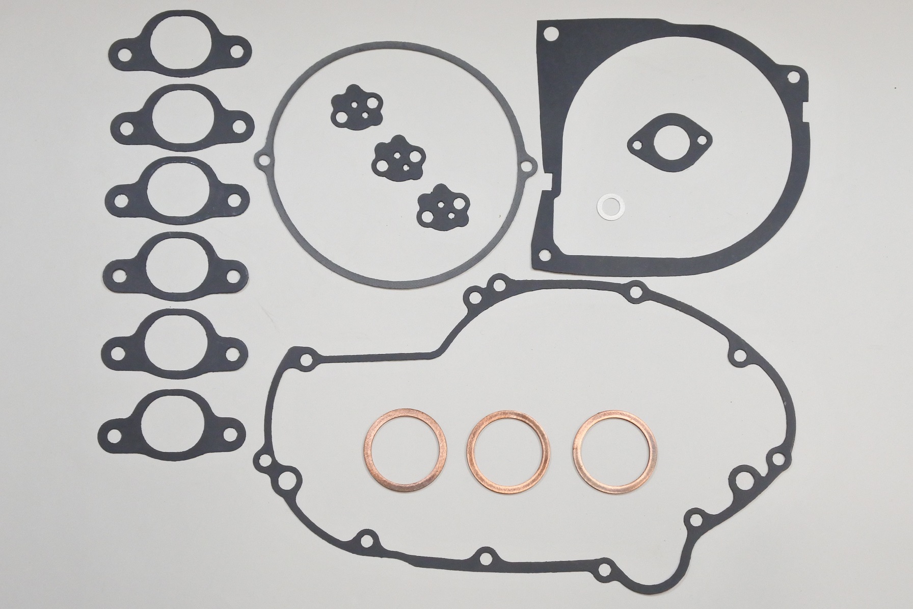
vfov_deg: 28.1
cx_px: 456
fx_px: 1217
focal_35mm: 48
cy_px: 304
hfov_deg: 41.1
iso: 800
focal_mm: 18
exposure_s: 1/125
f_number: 4.5
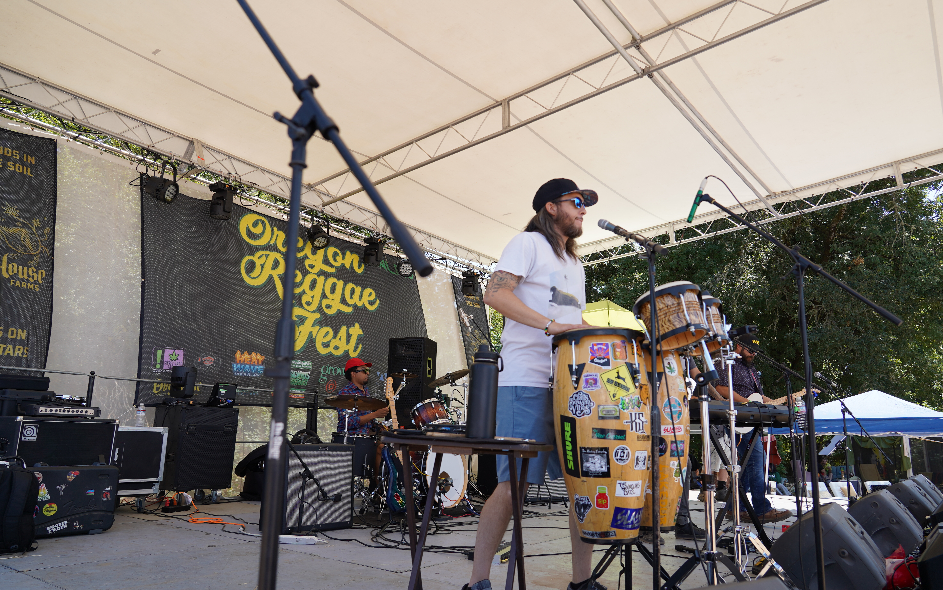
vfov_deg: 49.3
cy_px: 304
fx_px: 643
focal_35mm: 25
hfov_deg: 72.5
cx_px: 475
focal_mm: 24
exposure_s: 1/250
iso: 100
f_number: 5
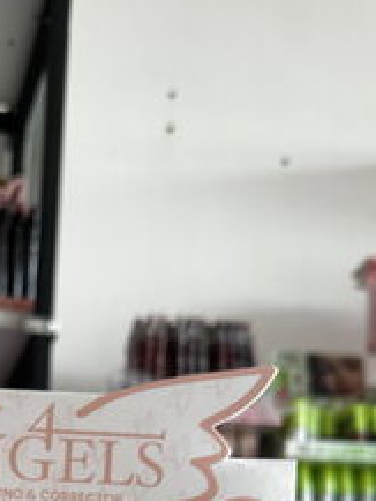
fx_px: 854
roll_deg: -3.1
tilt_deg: +3.2
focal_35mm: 59
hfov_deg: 24.0
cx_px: 25
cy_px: 606
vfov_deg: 28.3
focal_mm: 6.86
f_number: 1.78
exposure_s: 1/121
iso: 100
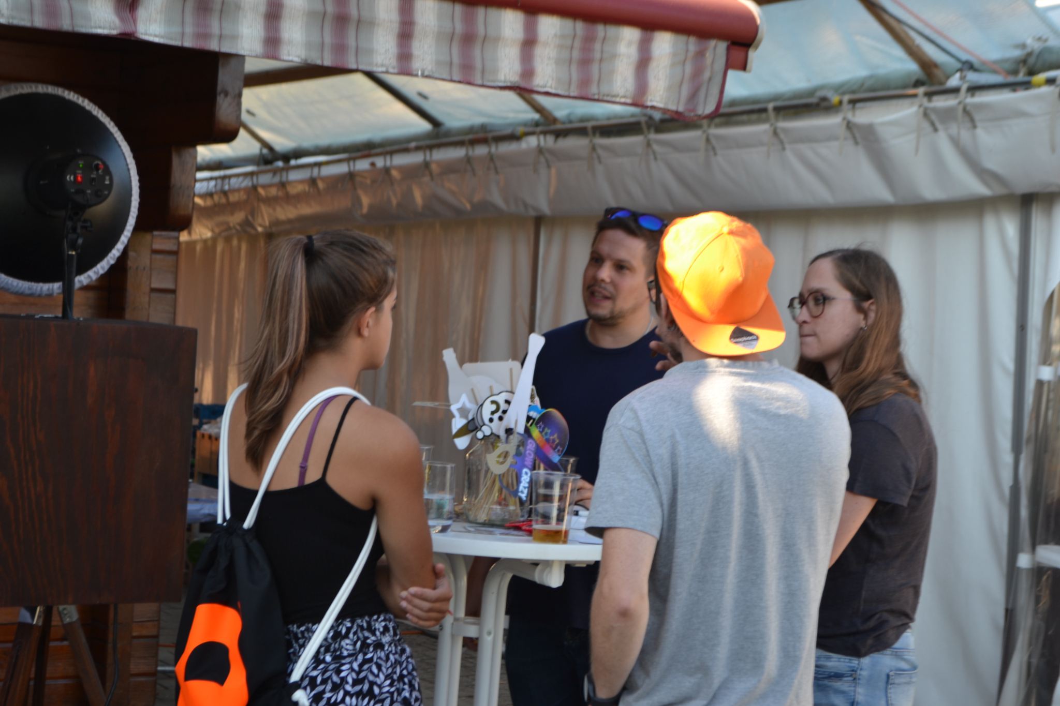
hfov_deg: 29.9
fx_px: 1987
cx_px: 530
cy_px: 353
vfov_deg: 20.2
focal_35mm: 68
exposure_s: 1/60
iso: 100
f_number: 5.3
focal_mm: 45
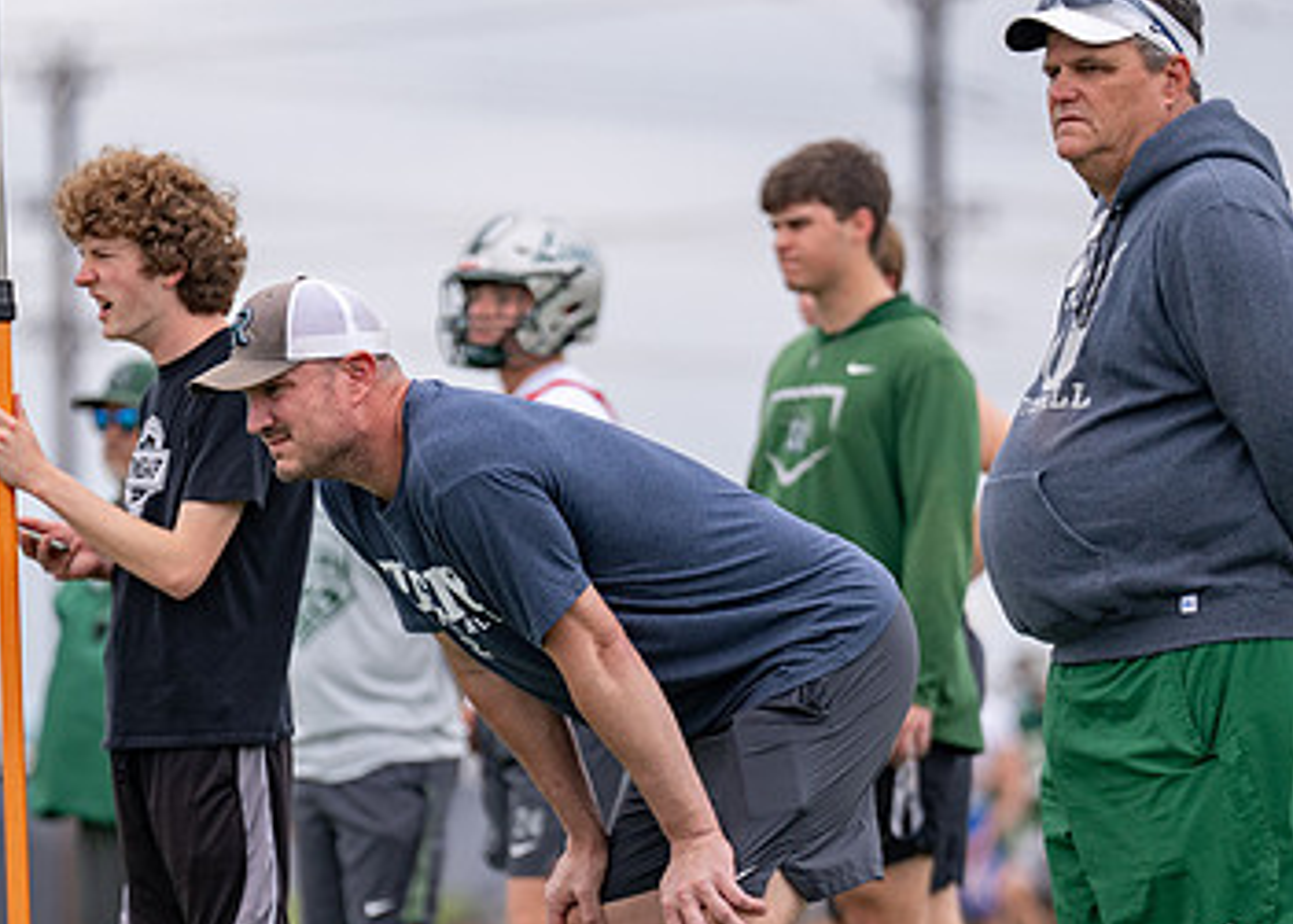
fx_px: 13850
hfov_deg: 5.3
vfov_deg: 3.8
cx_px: 519
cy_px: 670
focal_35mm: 377
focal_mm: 200
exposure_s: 1/3200
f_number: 2.8
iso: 200
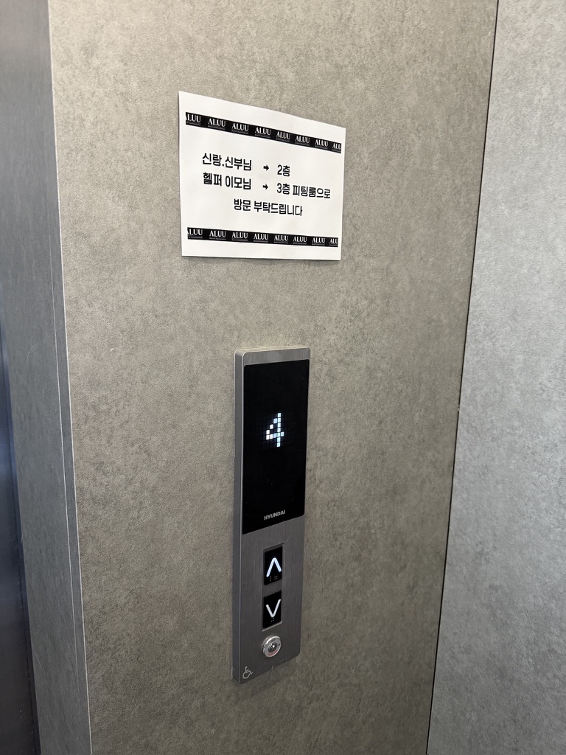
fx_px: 523
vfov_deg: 71.6
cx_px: 283
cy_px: 378
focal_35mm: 24
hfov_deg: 56.8
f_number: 1.78
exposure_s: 1/60
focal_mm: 6.76
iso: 250
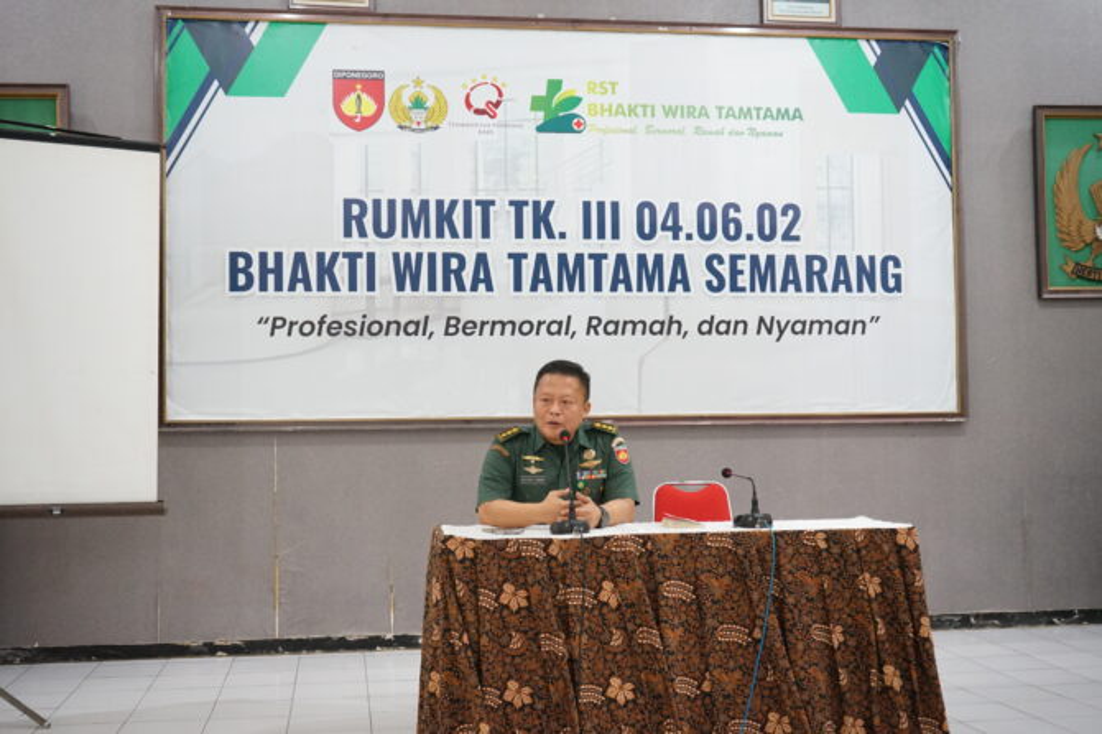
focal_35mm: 42
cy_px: 367
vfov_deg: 31.9
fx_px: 1285
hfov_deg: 46.4
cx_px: 551
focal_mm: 42
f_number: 5
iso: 2500
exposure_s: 1/50
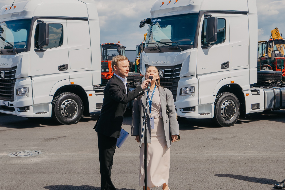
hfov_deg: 35.5
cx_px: 176
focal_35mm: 56
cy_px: 107
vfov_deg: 24.2
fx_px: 443
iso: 100
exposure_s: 1/400
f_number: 5.6
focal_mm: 39
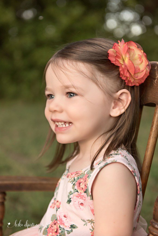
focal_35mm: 60
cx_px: 79
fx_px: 394
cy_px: 118
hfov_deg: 22.7
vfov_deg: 33.4
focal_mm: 60
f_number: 3.2
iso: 640
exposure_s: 1/400
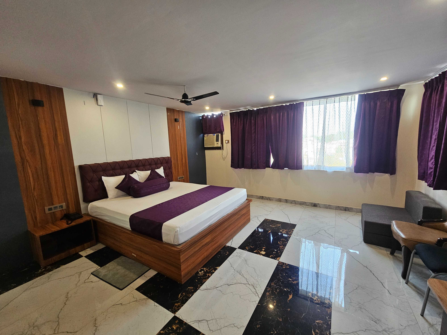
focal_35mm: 13
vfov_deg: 89.9
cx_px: 224
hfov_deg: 106.2
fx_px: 168
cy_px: 168
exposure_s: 1/33.3
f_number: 2.2
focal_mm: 2.2
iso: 320
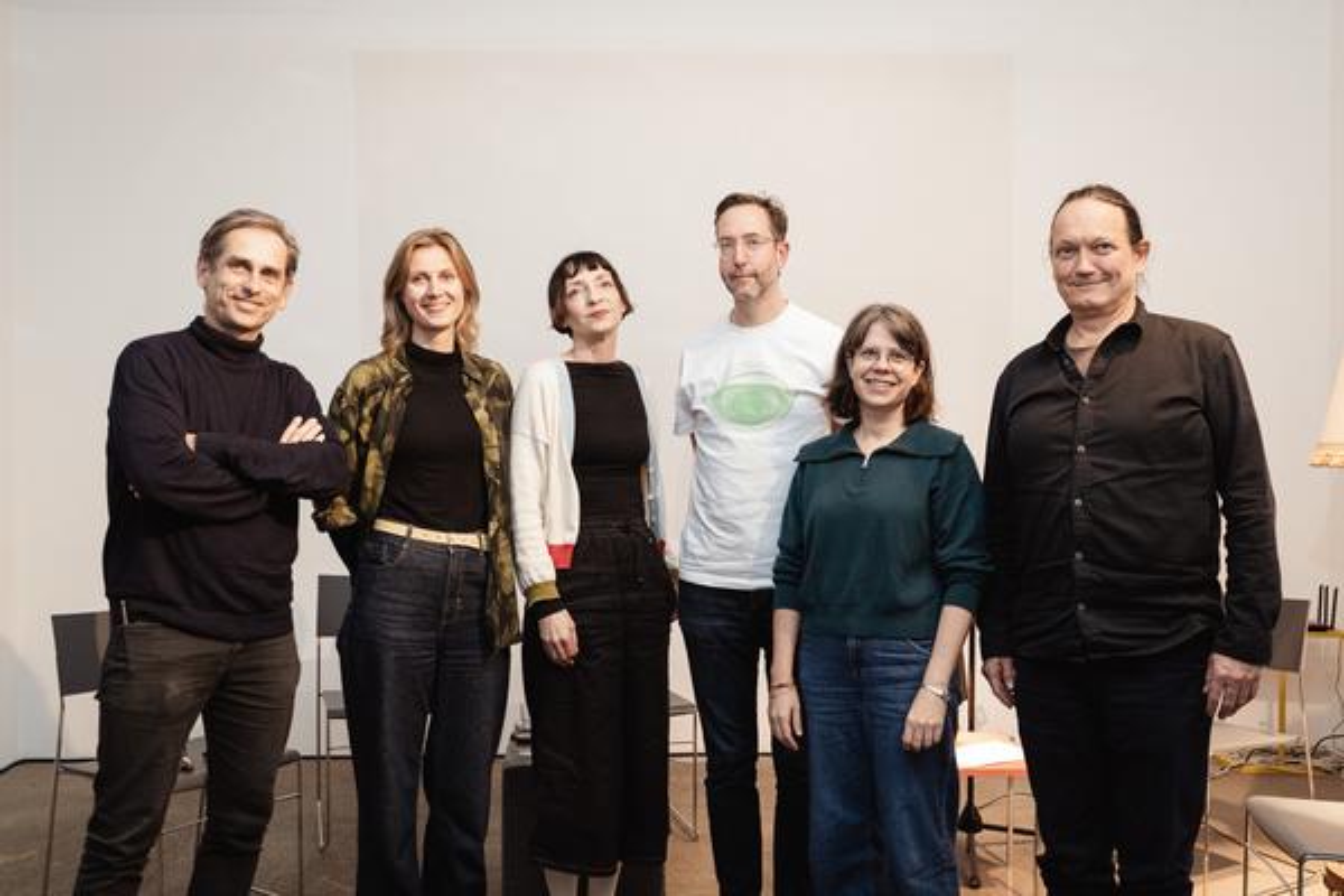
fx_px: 1262
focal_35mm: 34
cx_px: 702
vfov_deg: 39.1
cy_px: 463
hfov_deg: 56.1
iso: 1600
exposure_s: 1/50
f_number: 4
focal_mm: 31
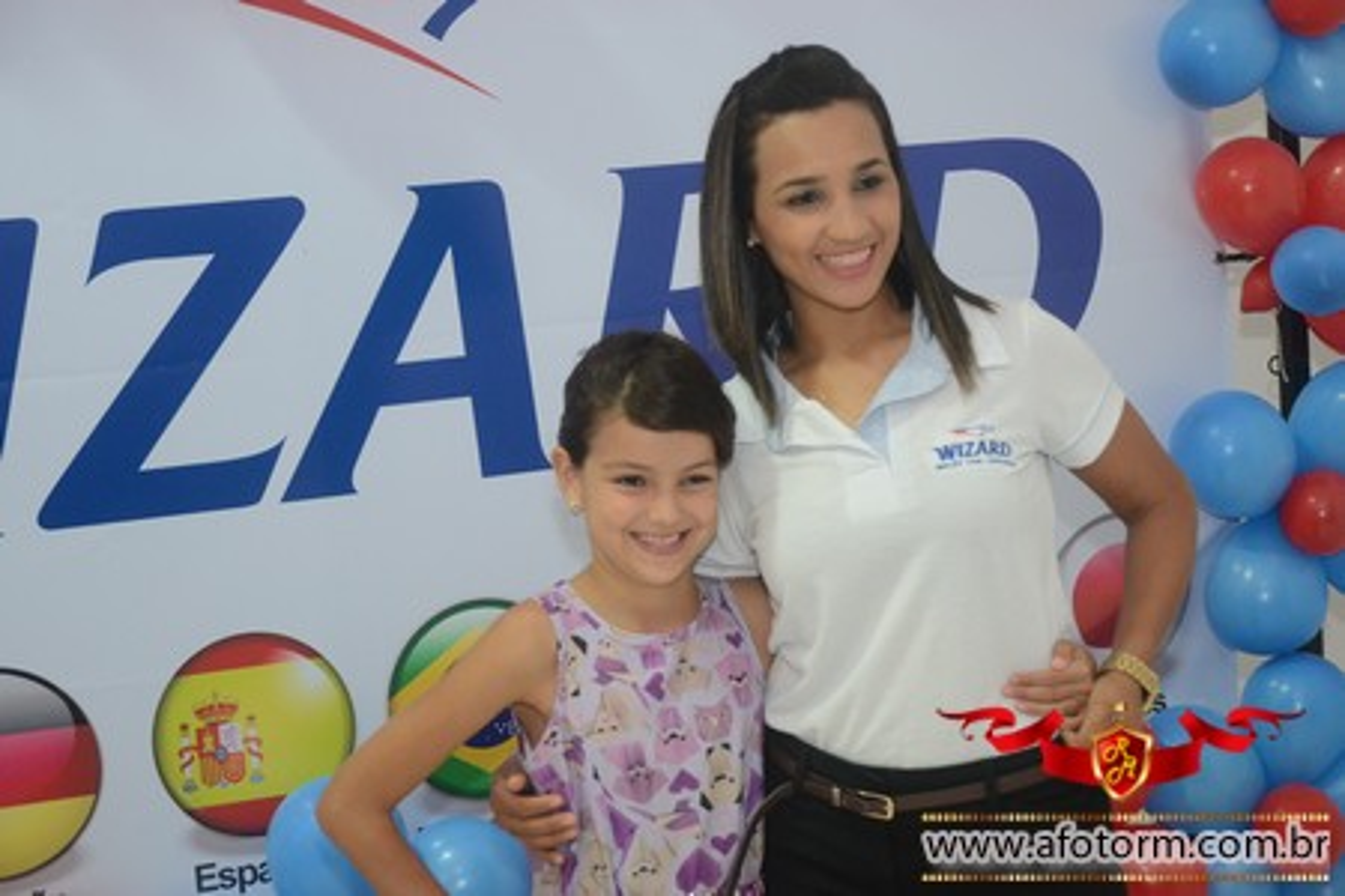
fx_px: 2690
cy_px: 448
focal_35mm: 72
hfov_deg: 28.1
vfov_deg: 18.9
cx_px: 672
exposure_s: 1/80
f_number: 4.8
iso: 1600
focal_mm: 48
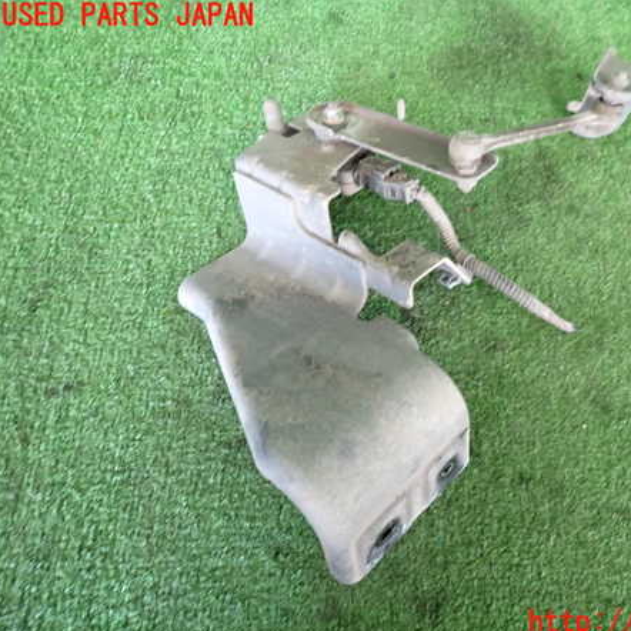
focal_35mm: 30
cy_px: 320
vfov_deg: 54.0
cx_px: 423
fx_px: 619
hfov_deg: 53.0
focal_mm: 4.5
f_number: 2
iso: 500
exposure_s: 1/30
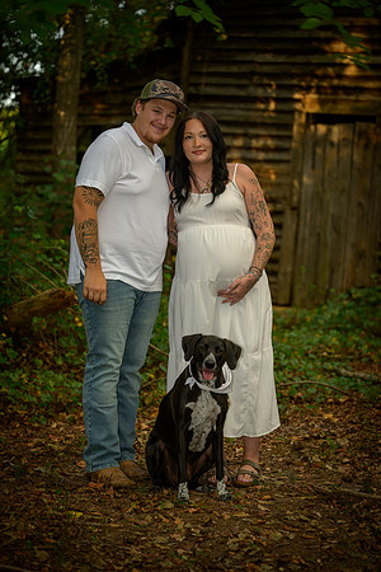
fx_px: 1667
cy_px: 286
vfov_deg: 19.5
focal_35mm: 105
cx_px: 190
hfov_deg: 13.0
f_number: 3.3
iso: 200
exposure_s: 1/60
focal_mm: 105
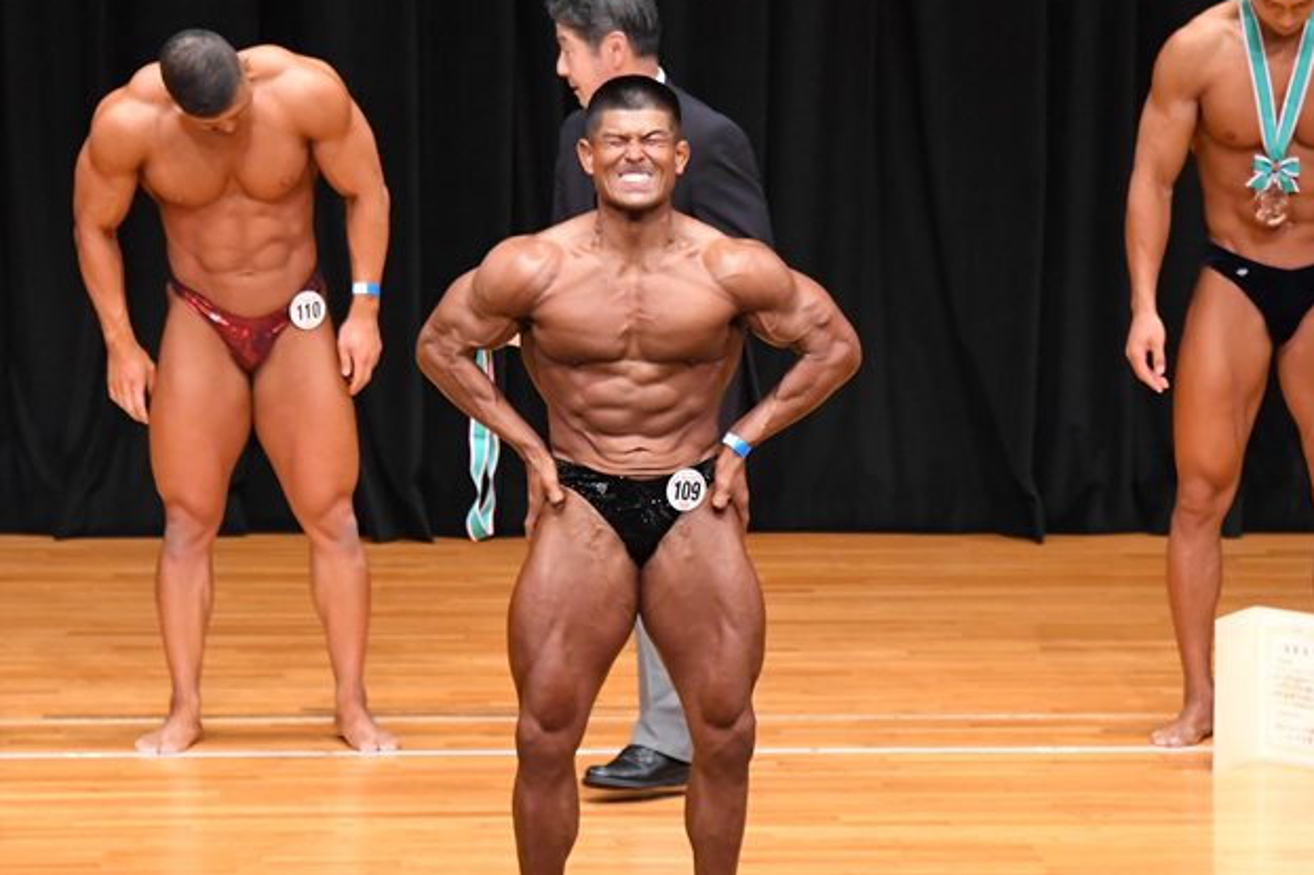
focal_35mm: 317
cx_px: 750
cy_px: 512
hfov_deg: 6.5
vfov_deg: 4.3
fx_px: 11567
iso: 5000
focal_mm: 170
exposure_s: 1/400
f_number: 5.6
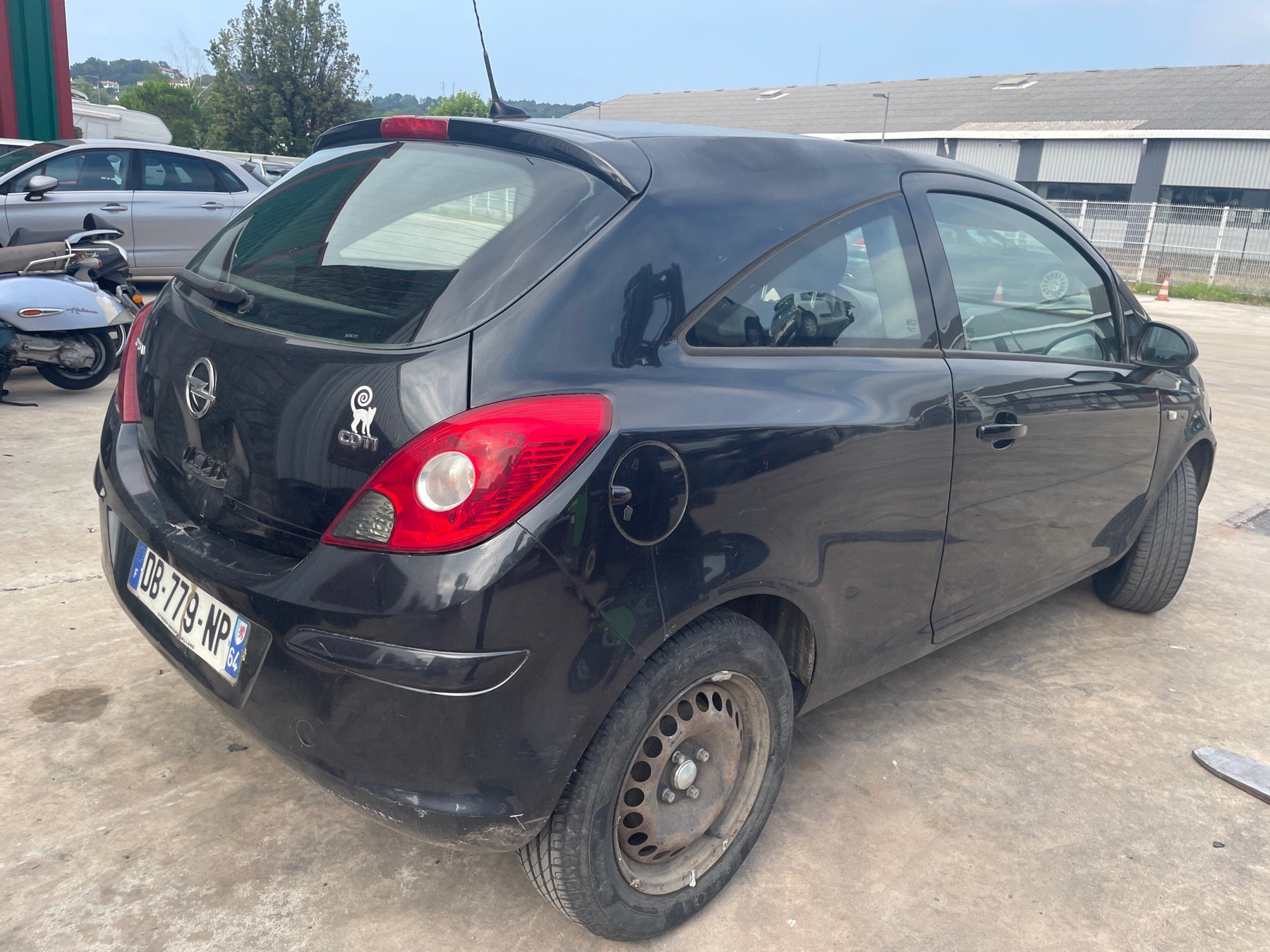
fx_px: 954
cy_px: 476
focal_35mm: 26
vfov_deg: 53.1
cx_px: 635
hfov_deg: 67.3
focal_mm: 4.2
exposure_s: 1/785
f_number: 1.6
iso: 32
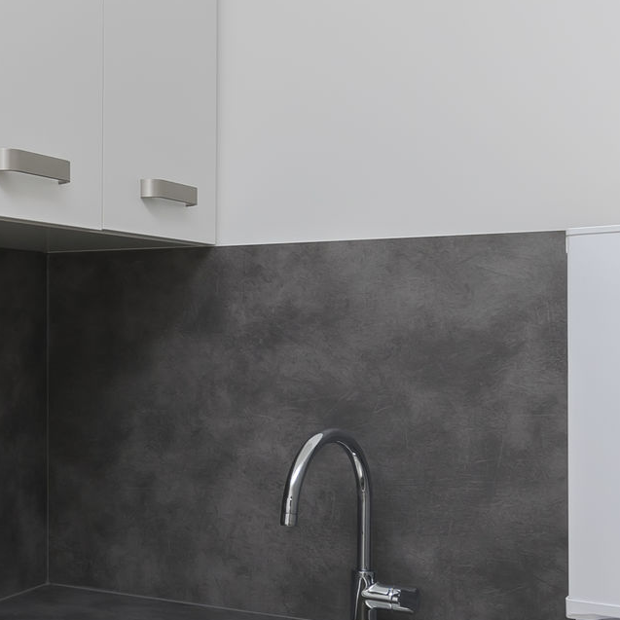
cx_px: -19
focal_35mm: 56
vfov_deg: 30.5
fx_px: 1135
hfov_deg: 28.4
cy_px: 352
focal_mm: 10
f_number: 7.1
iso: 100
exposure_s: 1/100
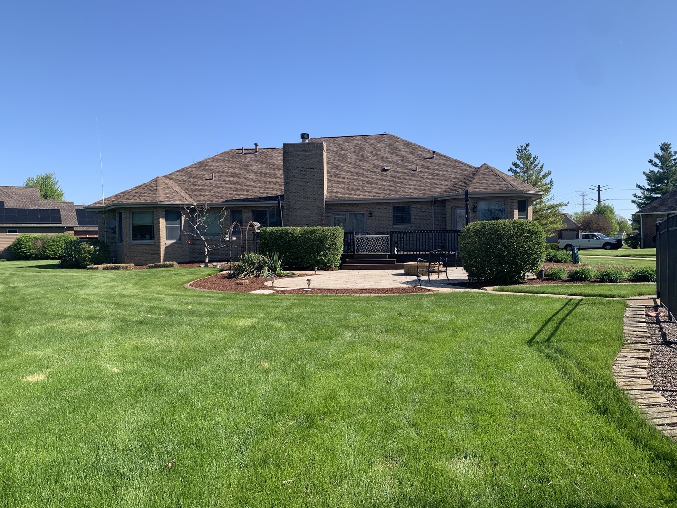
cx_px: 338
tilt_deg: -1.8
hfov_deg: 67.3
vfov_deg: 53.1
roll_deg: +1.1
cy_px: 254
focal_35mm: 26
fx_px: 508
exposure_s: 1/1536
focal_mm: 4.25
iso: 25
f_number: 1.8
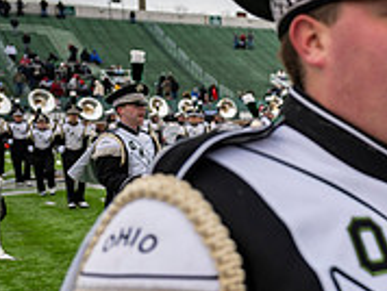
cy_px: 188
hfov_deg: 21.6
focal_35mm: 75
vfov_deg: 19.6
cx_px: 585
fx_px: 840
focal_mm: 24
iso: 100
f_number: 2.8
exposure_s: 1/500
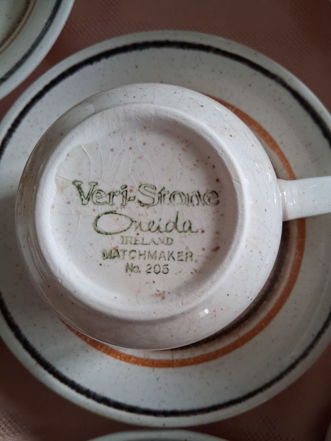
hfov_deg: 53.1
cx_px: 166
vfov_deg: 67.3
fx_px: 331
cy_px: 220
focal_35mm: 26
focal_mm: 3.98
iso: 320
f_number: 1.8
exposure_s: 1/60
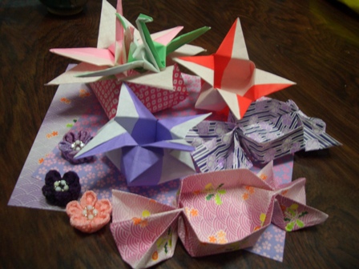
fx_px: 363
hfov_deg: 52.6
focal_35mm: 35
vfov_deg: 40.7
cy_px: 134
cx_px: 180
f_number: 2.6
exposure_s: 1/8
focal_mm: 5.8
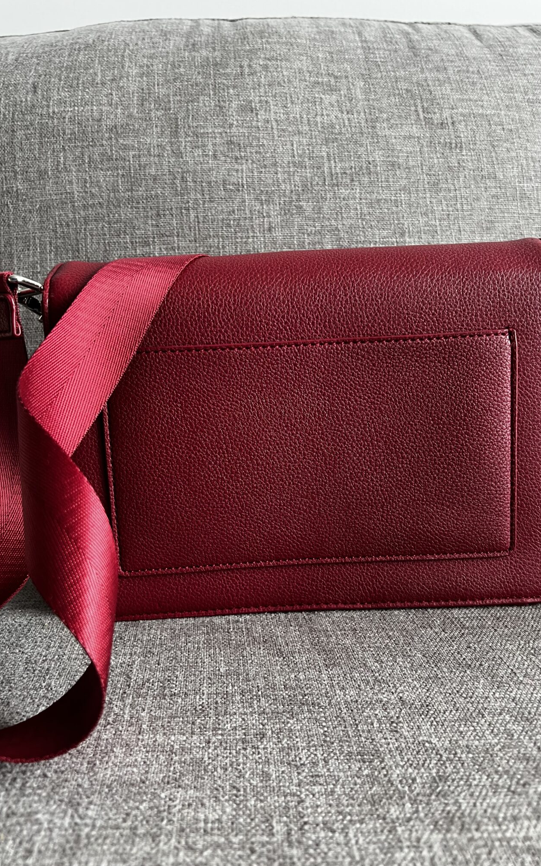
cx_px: 263
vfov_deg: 66.5
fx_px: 661
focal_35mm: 28
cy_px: 438
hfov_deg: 44.5
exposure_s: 1/60
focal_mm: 5.7
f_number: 1.5
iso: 160
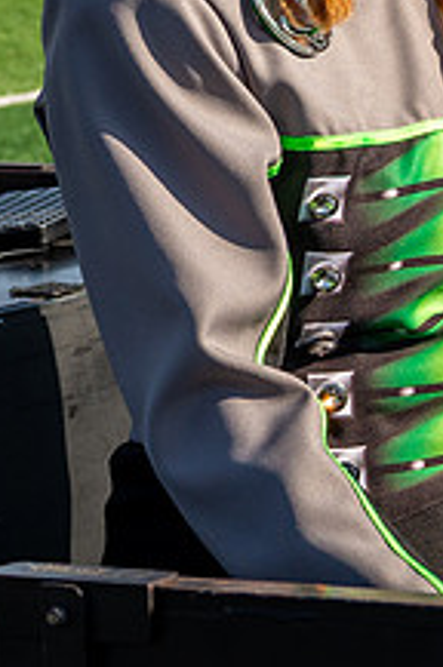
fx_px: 5240
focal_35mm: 283
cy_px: -84
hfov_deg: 4.8
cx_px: 452
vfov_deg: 7.2
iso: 400
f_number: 9
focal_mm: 70
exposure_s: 1/800
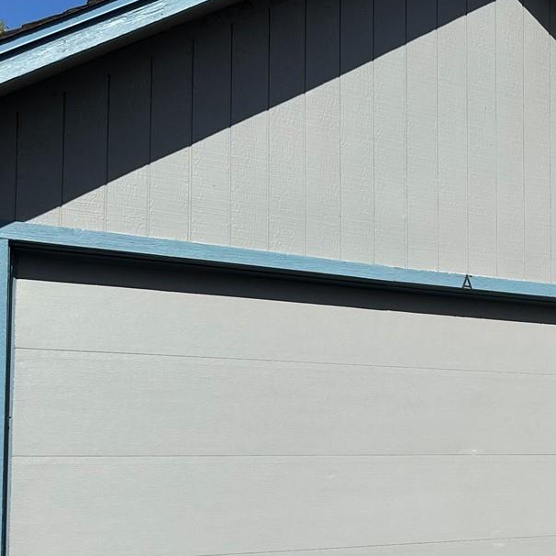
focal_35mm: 56
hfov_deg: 28.4
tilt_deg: +3.1
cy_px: 384
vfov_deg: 30.3
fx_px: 1018
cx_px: 573
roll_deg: -0.5
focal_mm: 6.86
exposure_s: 1/7042
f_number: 1.78
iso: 80
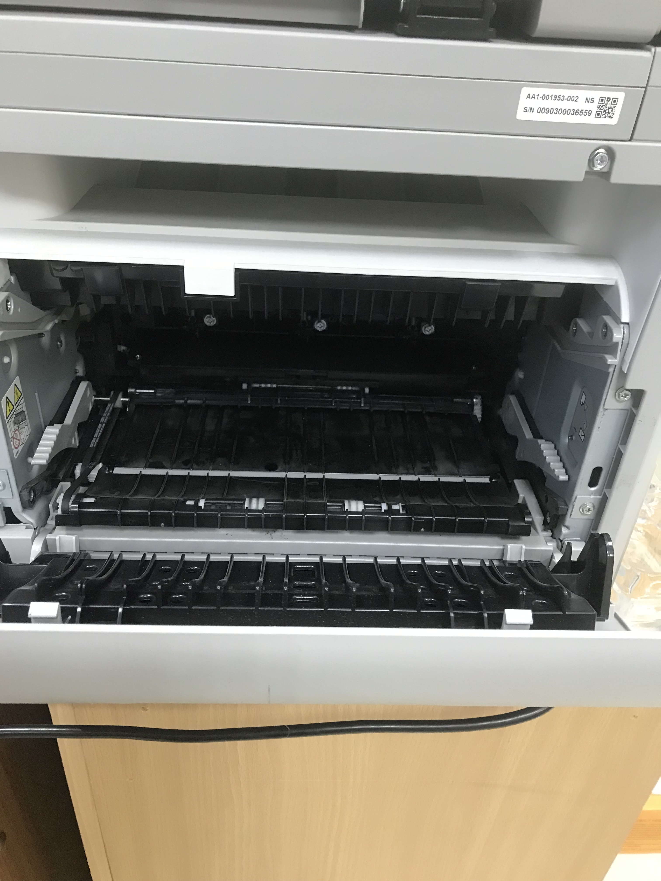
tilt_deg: -32.9
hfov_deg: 49.7
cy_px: 440
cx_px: 330
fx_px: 713
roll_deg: -2.1
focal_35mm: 28
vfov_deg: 63.4
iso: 80
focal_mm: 3.99
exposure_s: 1/17
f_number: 1.8
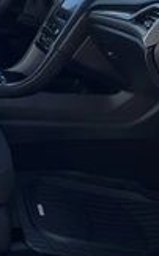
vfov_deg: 26.4
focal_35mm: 76
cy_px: 33
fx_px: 528
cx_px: -105
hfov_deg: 15.3
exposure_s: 1/568
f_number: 1.8
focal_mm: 3
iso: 25
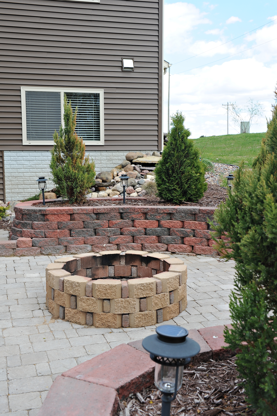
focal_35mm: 40
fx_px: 462
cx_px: 138
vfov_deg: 48.5
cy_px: 208
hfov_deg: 33.4
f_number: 8
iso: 400
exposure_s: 1/250
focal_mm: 40
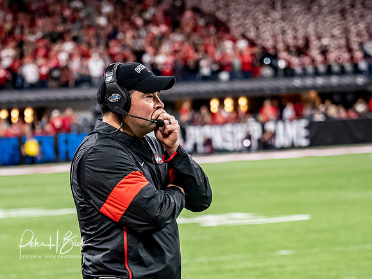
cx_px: 139
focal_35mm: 219
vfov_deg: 6.8
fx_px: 2358
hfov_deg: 9.0
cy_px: 171
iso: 2500
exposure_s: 1/1000
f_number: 2.8
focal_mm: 82
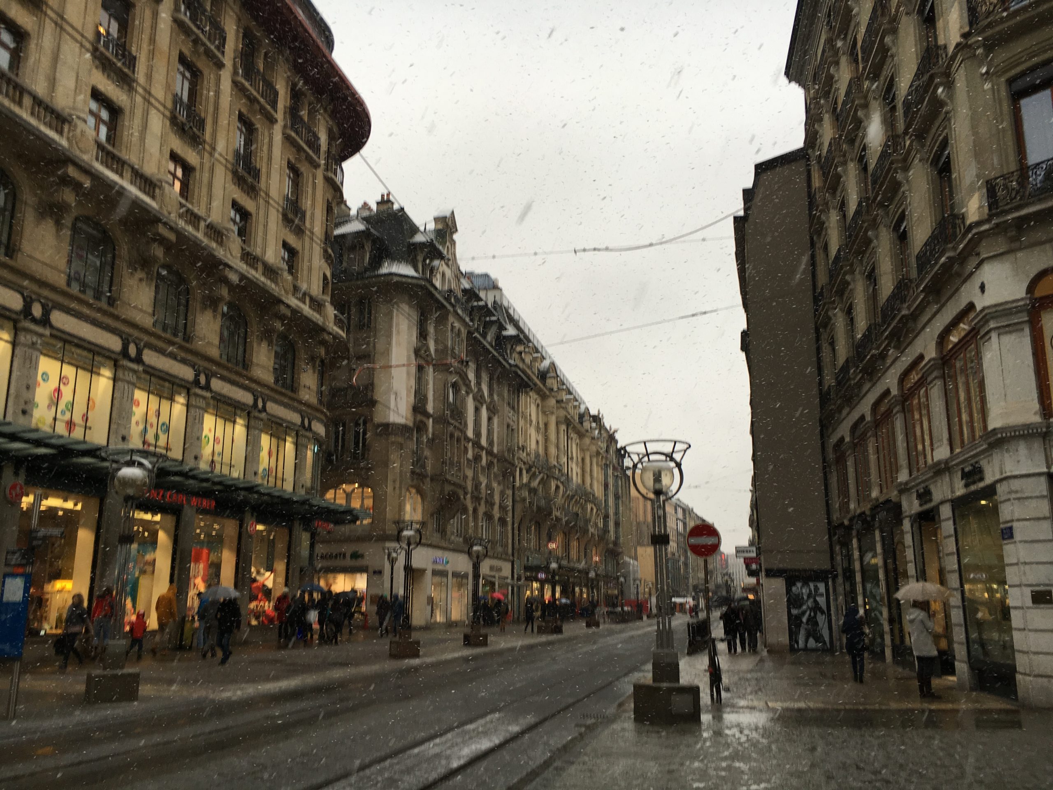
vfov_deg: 48.2
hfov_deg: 61.7
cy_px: 395
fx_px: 882
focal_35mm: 29
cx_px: 526
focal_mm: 4.15
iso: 25
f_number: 2.2
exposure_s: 1/102
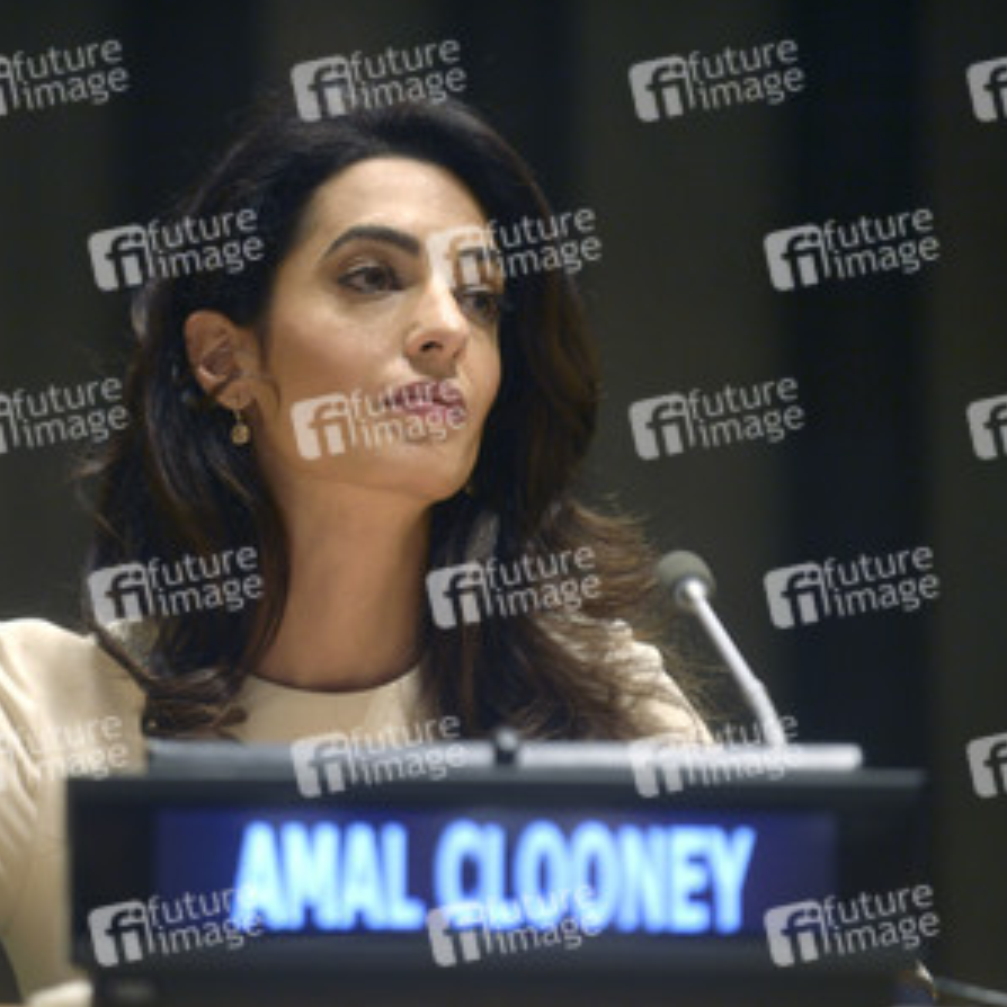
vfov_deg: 7.2
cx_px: 422
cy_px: 504
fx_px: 8031
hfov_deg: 7.2
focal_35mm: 244
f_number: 2.8
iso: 1600
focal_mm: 190
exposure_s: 1/125
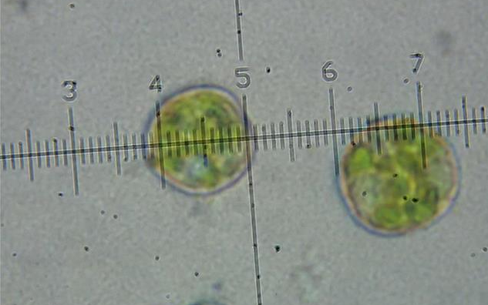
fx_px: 1423
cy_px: 142
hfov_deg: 19.5
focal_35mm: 107
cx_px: 246
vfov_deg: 12.2
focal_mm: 18
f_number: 4.9
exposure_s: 1/30
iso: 800
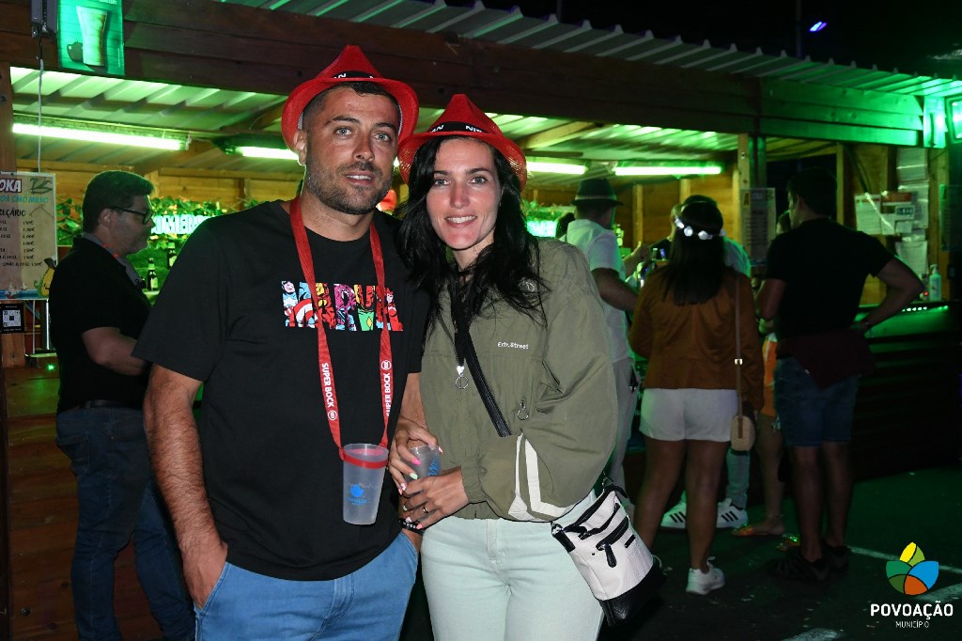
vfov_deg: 29.8
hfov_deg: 43.6
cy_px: 320
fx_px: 1202
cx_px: 481
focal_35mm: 45
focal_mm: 30
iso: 3200
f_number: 4.5
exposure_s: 1/60
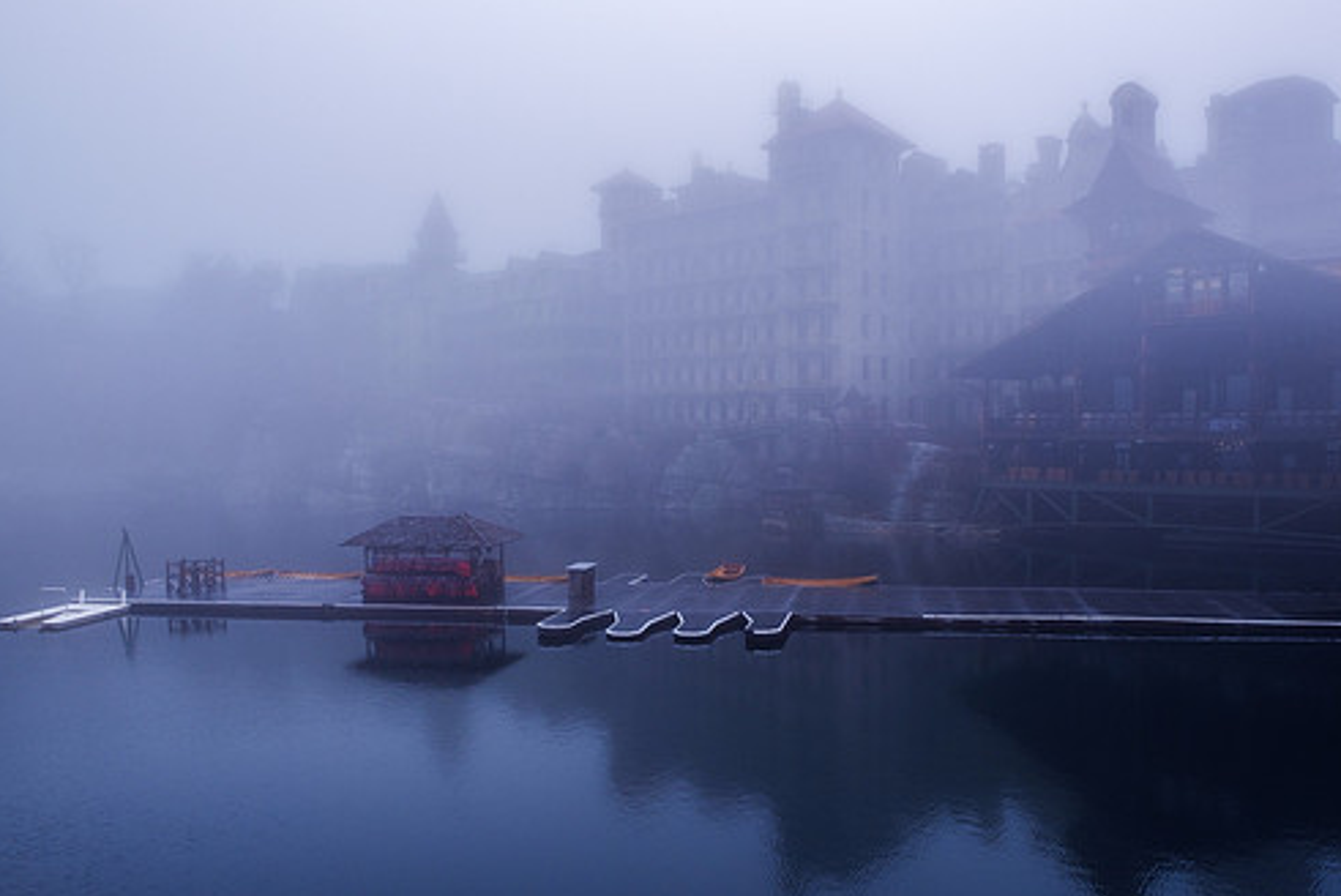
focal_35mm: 29
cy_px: 482
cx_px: 744
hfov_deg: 63.5
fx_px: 1081
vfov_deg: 45.0
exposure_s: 1/90
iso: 200
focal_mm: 16
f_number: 8
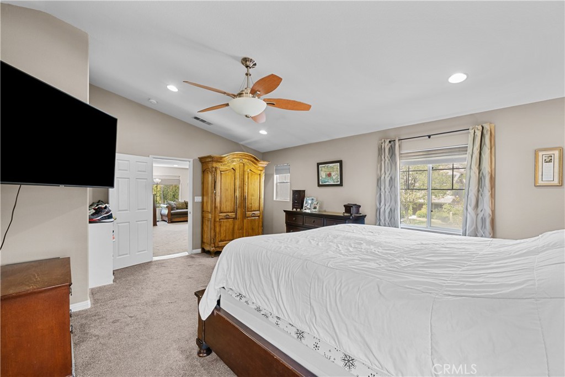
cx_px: 282
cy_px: 188
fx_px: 235
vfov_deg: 77.3
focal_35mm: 15
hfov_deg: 100.4
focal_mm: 15
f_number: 9
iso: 100
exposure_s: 1/1.25
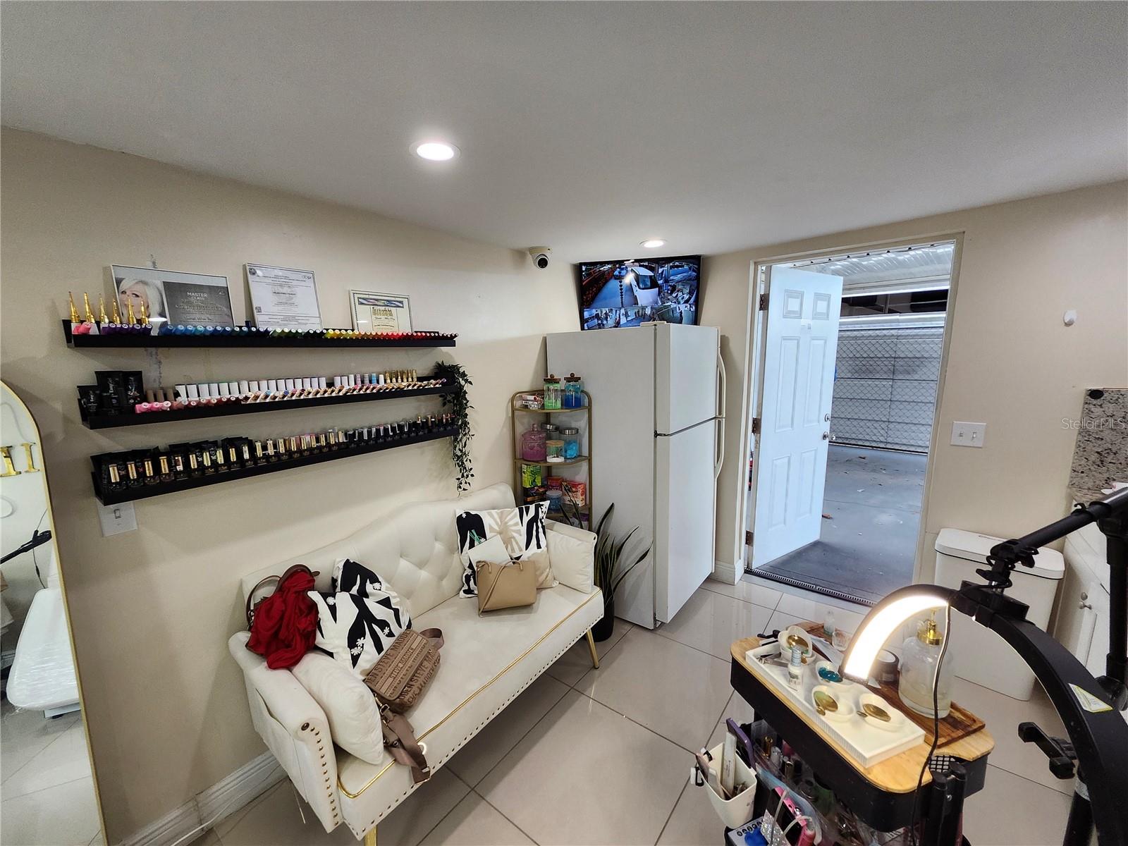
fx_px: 424
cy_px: 423
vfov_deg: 89.9
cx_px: 564
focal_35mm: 13
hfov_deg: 106.2
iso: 100
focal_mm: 1.74
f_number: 2.2
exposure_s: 1/60
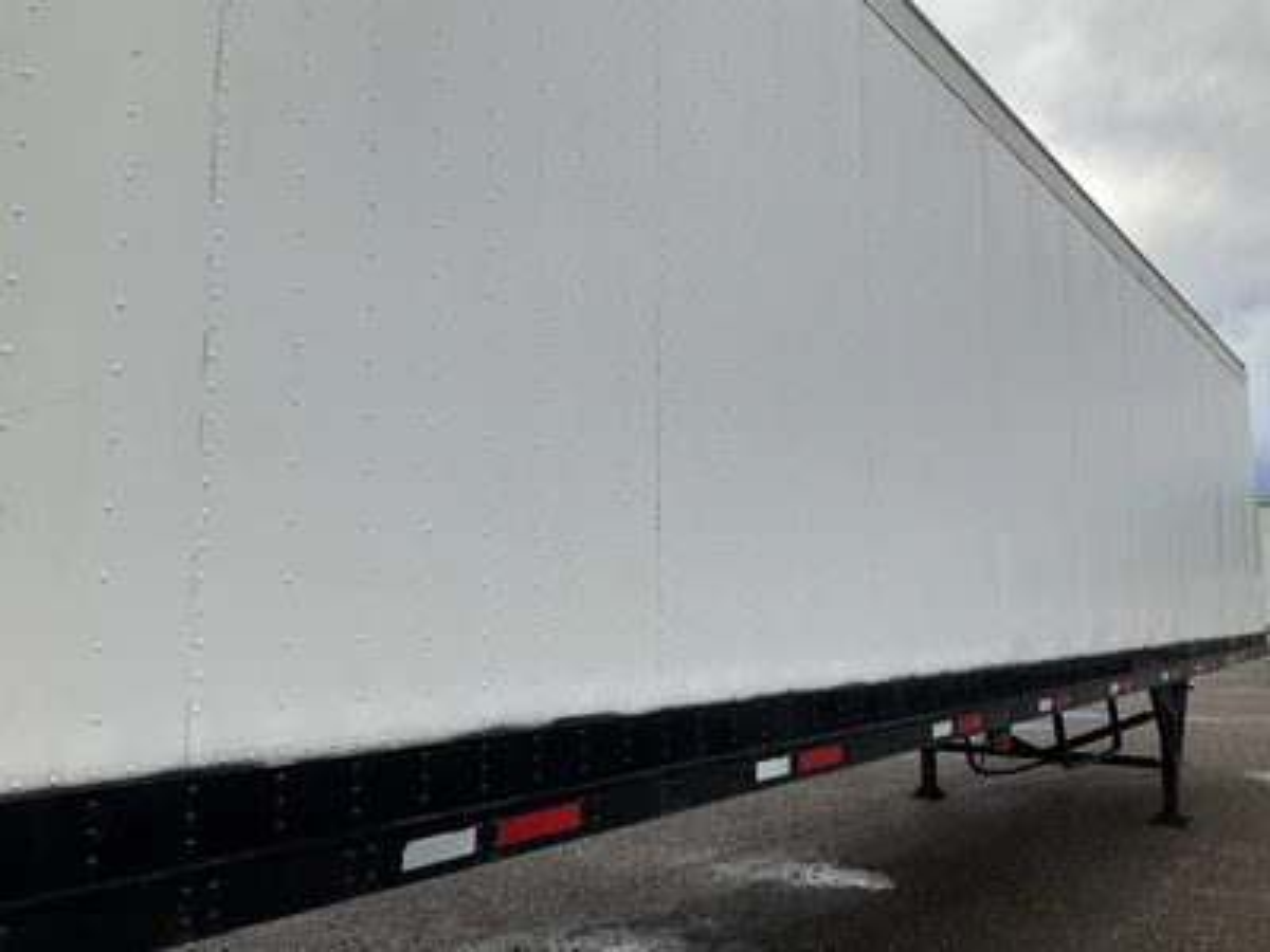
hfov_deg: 61.7
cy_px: 476
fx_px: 1064
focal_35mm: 29
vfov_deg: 48.2
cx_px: 635
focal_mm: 3
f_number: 1.8
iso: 25
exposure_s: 1/1311
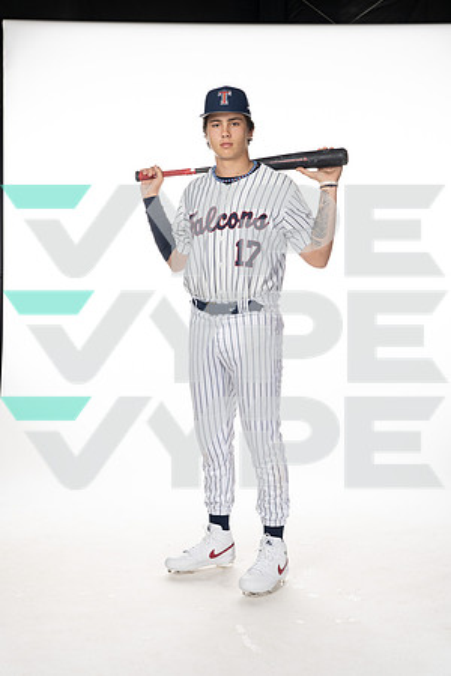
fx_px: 958
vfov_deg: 38.9
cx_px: 226
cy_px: 338
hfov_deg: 26.5
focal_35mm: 51
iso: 400
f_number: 6.3
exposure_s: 1/250
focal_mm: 51
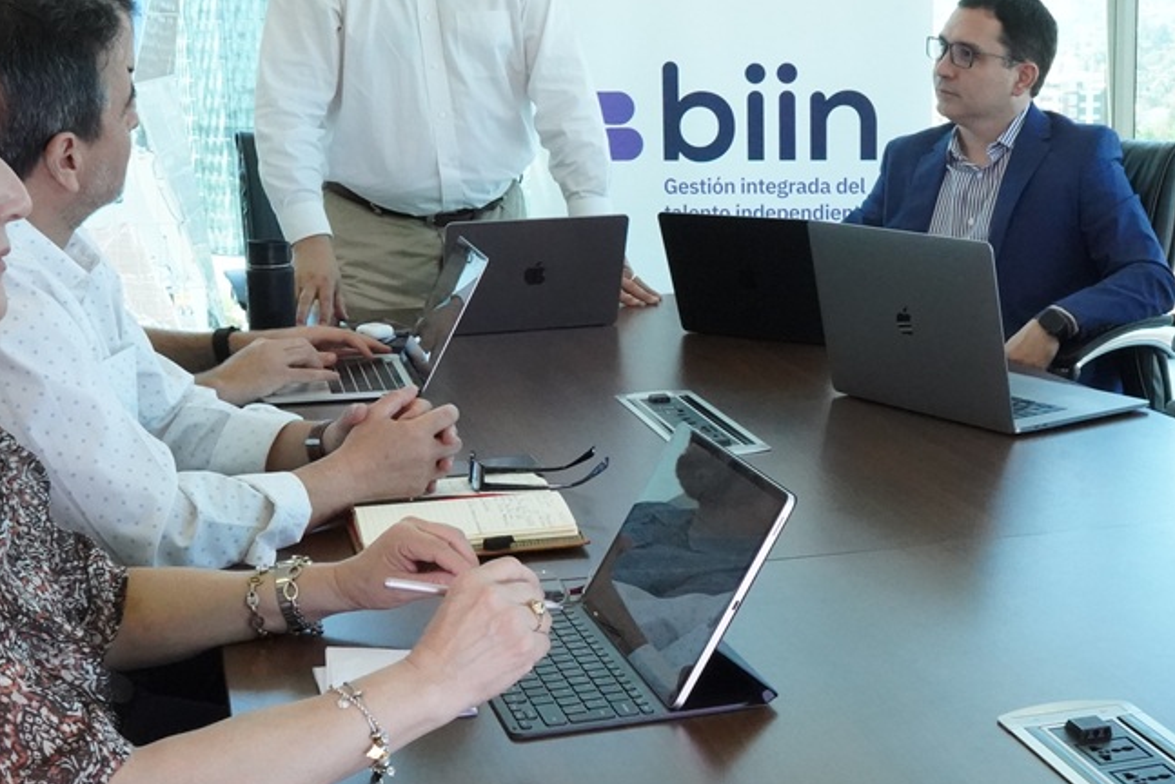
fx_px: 1829
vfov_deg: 24.2
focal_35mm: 56
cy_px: 402
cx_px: 762
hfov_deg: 35.4
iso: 12800
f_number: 18
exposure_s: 1/320
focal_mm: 28
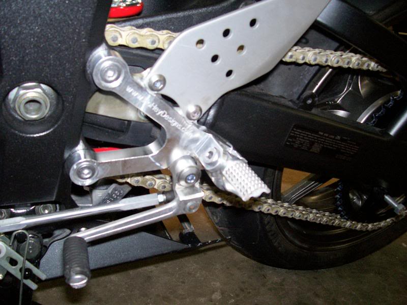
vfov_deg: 41.8
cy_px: 152
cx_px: 204
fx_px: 400
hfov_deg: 54.0
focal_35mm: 34
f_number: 2.7
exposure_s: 1/112
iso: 140
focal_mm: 5.6
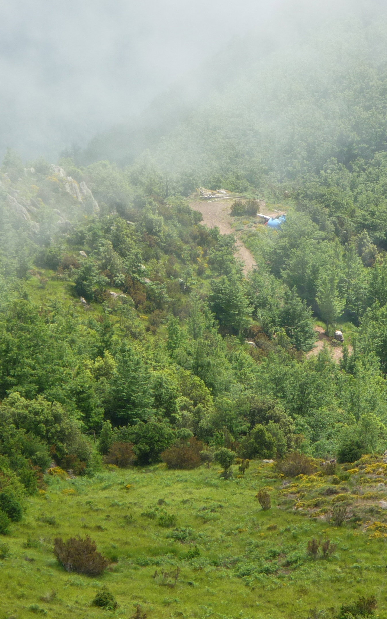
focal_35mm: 211
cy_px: 310
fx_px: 3560
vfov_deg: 9.9
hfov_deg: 6.2
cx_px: 339
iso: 80
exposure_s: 1/160
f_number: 5.9
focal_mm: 22
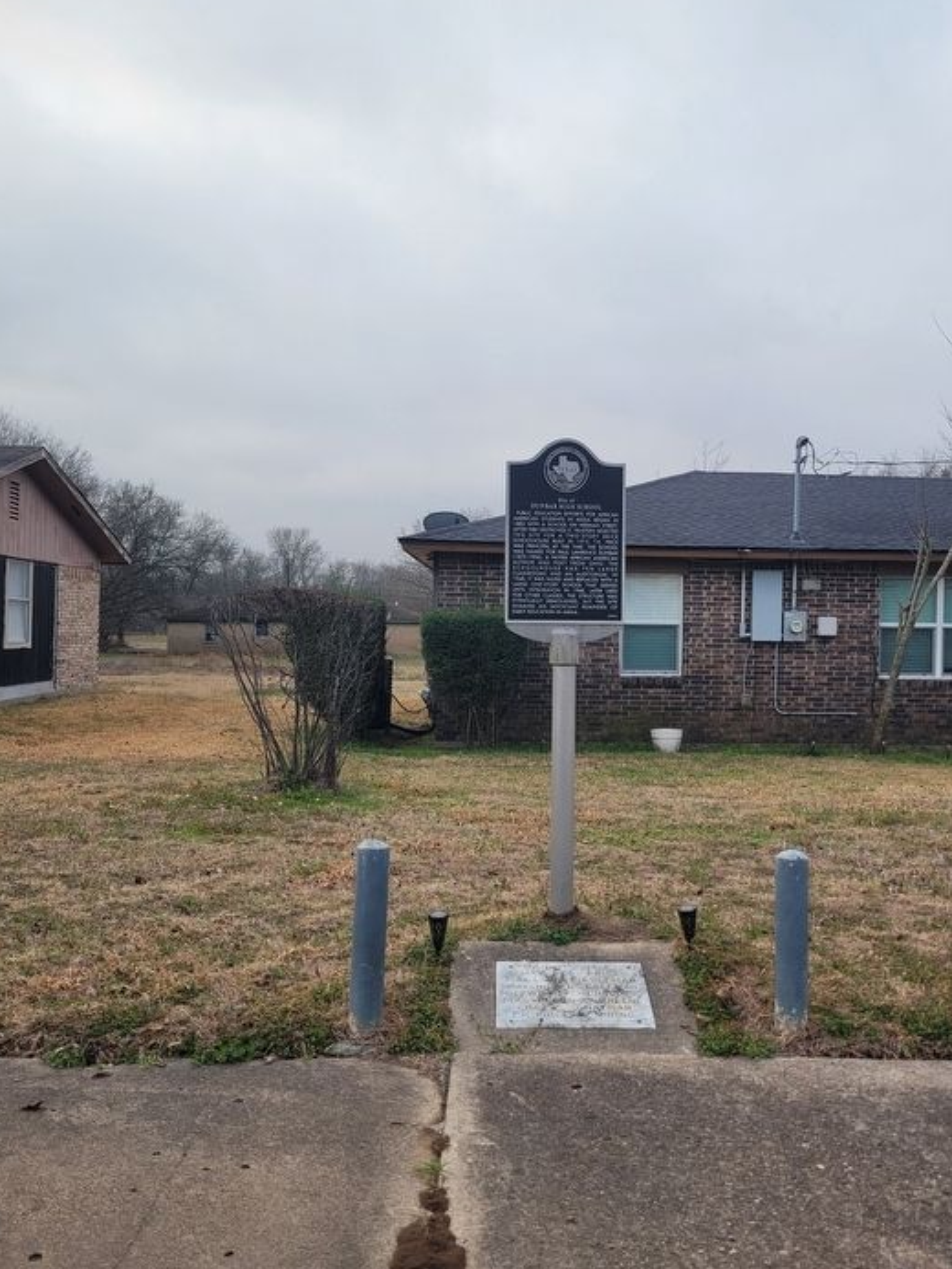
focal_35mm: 30
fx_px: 1100
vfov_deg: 59.9
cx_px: 540
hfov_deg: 46.7
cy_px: 595
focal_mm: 5.4
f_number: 1.8
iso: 40
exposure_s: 1/902
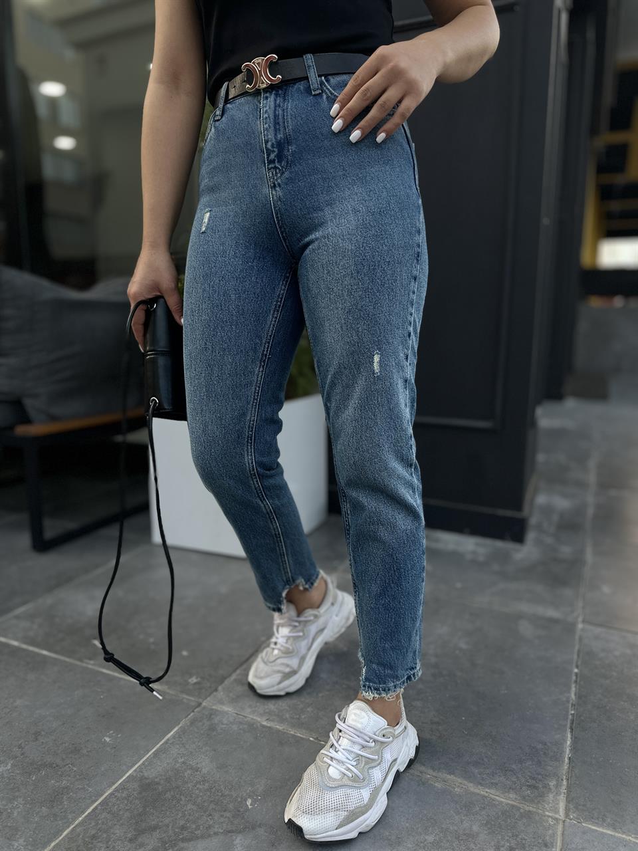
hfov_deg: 56.8
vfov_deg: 71.6
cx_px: 319
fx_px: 590
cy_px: 426
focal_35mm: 24
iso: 80
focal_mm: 6.86
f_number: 1.78
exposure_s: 1/404
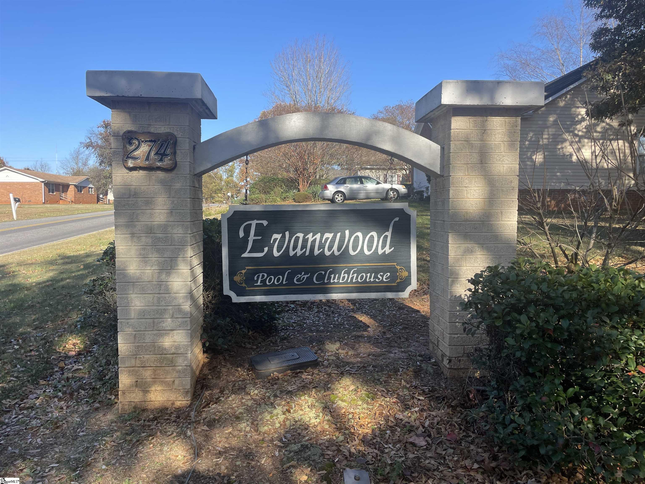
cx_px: 322
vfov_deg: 53.1
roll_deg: -0.1
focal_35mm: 26
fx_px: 484
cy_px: 242
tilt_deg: -2.8
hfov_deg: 67.3
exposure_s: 1/1553
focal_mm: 4.2
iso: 32
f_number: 1.6
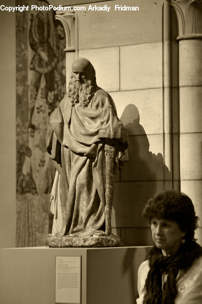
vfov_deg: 10.2
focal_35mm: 202
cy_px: 152
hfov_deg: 6.8
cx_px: 101
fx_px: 1710
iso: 3200
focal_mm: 135
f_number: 7.1
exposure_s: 1/6
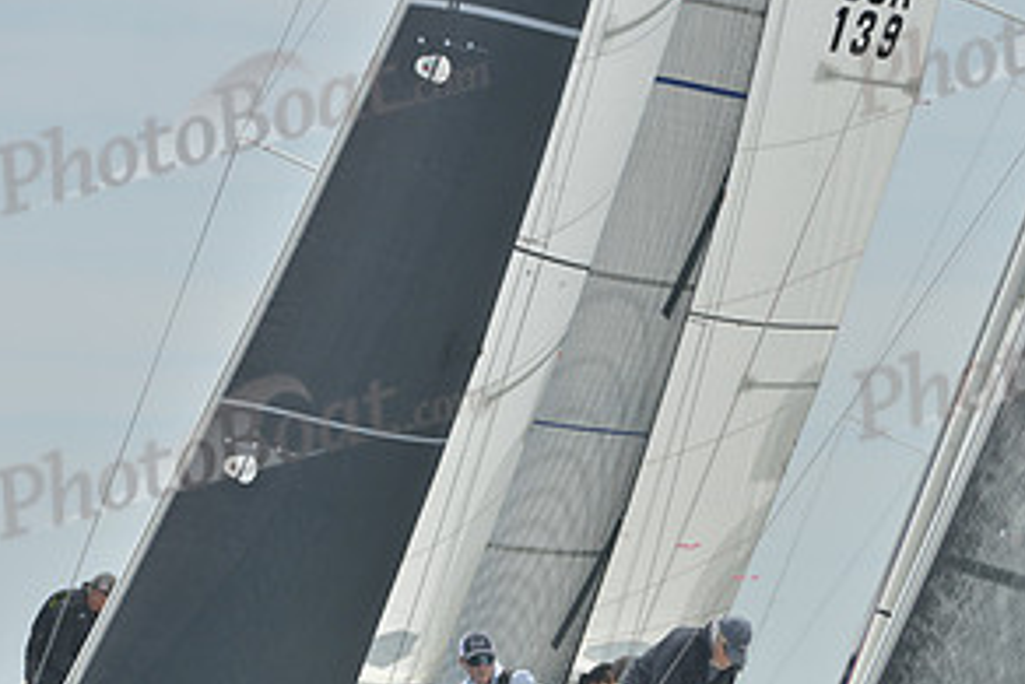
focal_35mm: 596
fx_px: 16977
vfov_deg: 2.3
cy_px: 581
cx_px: 674
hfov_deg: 3.5
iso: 280
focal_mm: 300
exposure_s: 1/1000
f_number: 8
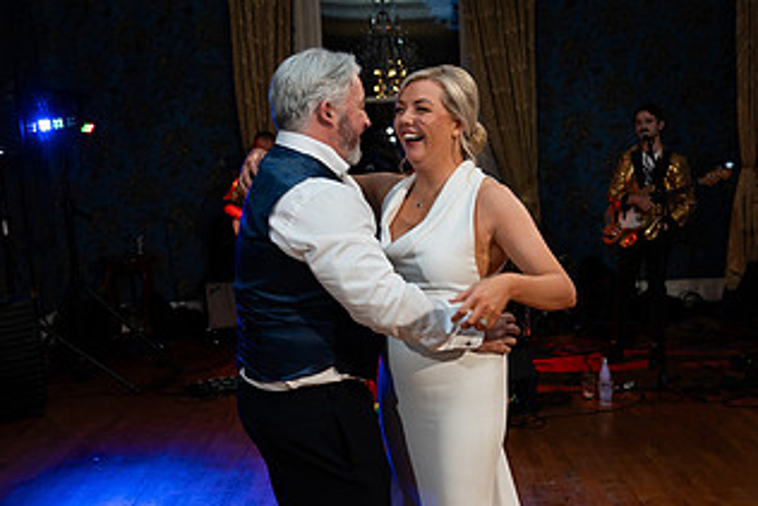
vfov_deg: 30.4
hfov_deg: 44.4
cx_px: 420
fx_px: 927
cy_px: 325
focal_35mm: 44
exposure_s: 1/160
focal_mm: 24
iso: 1250
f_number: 2.8
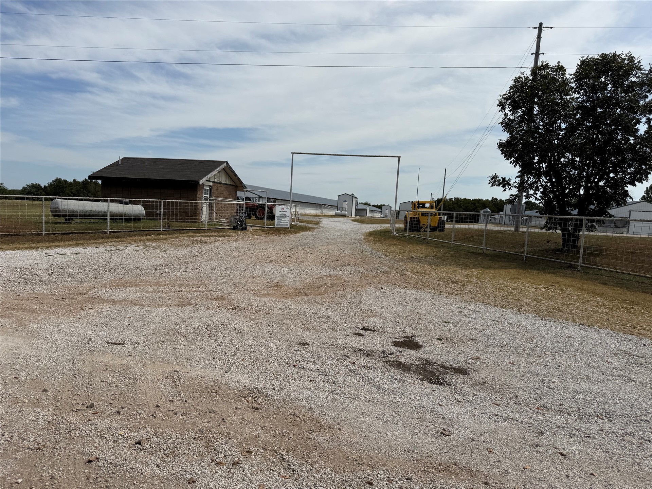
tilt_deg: -4.9
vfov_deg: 56.8
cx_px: 326
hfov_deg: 71.6
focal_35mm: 24
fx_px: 452
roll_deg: -4.3
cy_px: 244
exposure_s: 1/10309
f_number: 1.78
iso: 80
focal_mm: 6.76
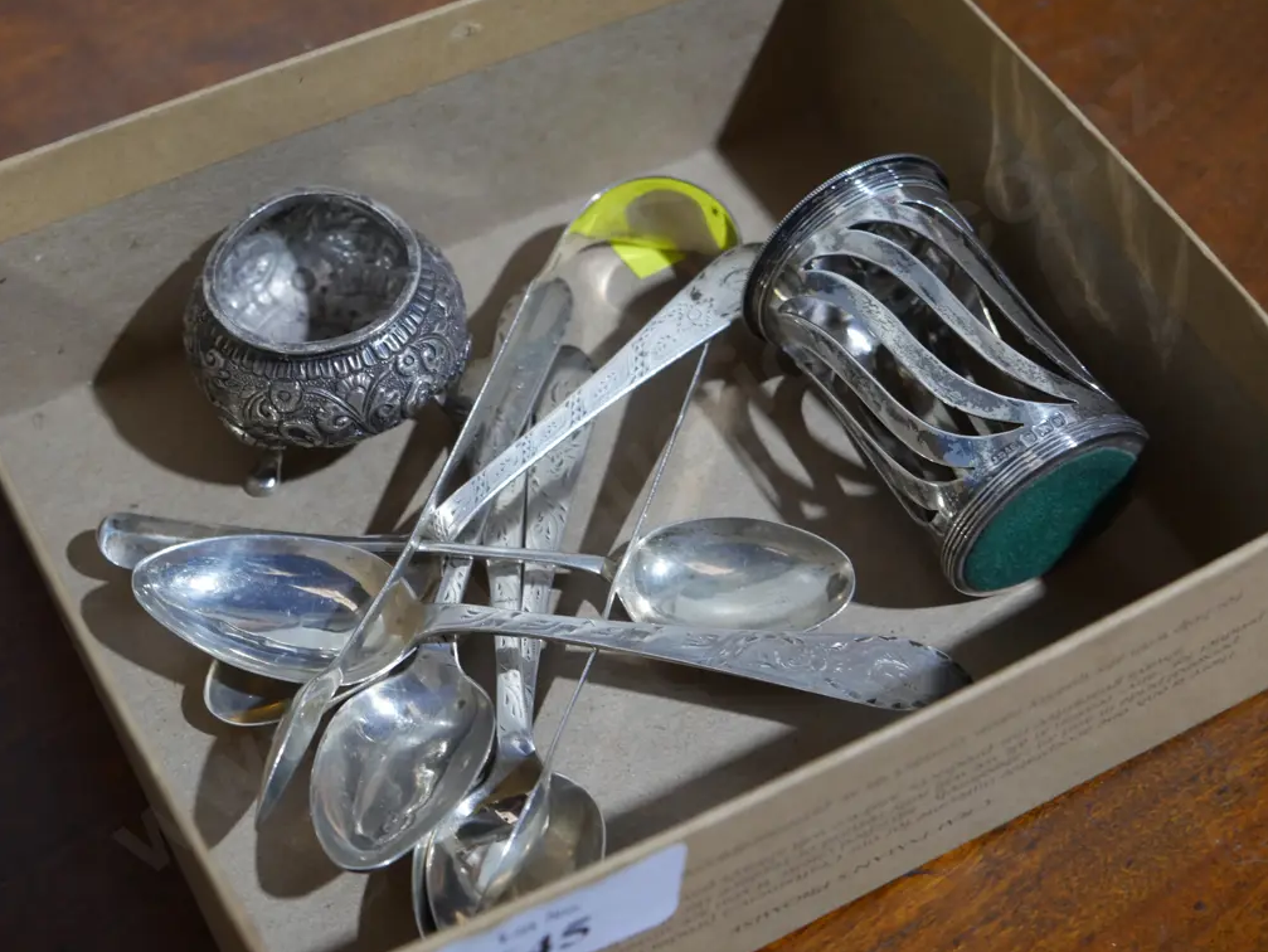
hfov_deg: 31.7
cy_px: 472
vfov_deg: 24.0
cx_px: 641
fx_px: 2235
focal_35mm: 61
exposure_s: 1/60
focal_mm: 30
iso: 800
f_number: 5.4
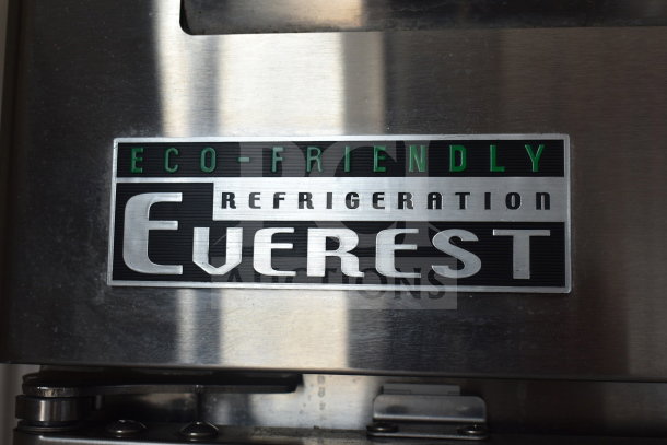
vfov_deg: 29.9
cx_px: 334
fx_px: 834
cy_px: 222
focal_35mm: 45
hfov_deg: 43.6
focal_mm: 30
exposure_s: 1/200
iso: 200
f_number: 7.1
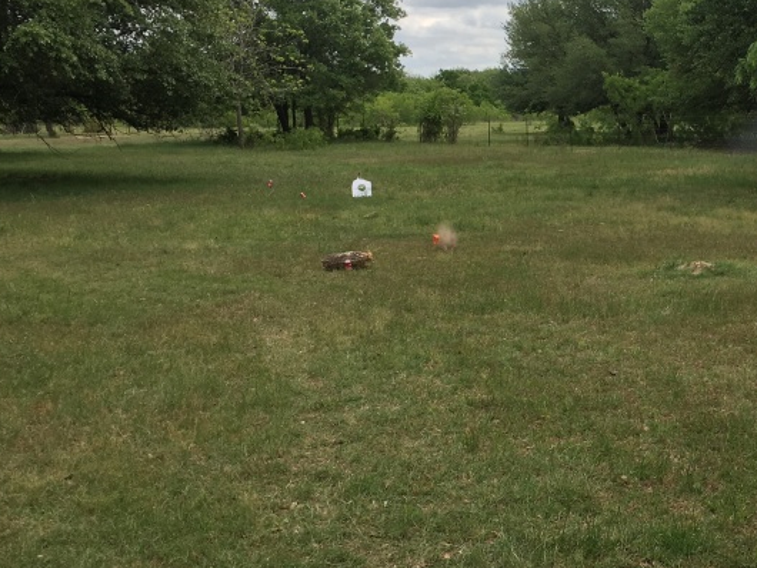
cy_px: 293
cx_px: 687
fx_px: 1225
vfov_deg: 26.1
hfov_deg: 32.6
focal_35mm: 56
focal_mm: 4.15
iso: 25
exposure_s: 1/855
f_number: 2.2
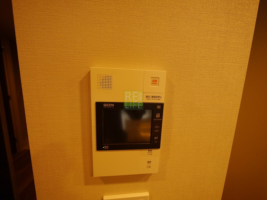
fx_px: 108
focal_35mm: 14
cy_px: 100
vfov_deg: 85.7
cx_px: 134
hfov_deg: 102.1
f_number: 4
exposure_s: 1/60
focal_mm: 7
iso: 800
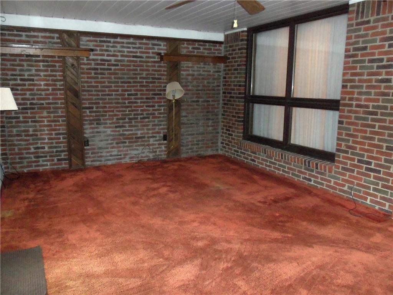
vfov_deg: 49.7
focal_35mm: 28
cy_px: 148
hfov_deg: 63.4
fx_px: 318
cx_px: 196
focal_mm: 5.1
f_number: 3.3
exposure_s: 1/60
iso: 400
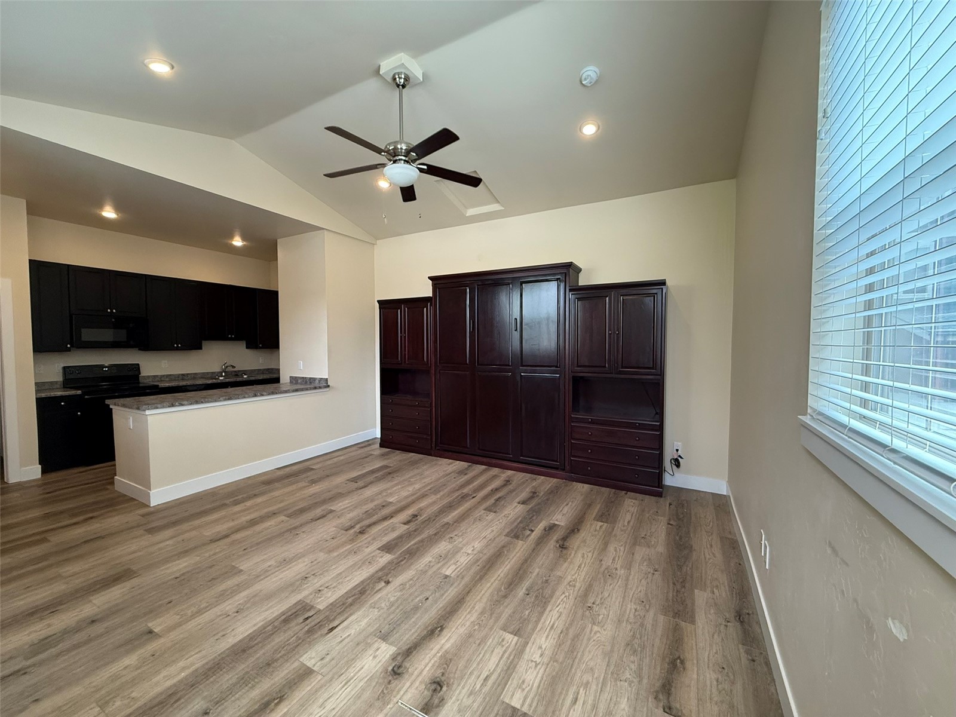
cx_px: 478
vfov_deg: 85.7
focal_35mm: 14
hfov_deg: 102.1
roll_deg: -0.1
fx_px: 387
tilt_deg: -1.9
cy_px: 358
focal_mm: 2.22
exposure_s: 1/60
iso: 320
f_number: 2.2
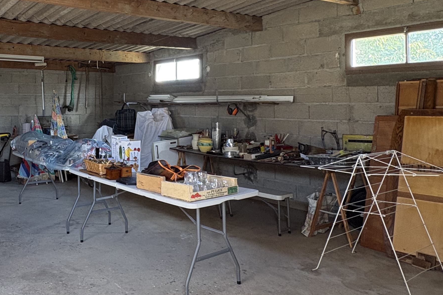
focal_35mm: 33
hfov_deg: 54.1
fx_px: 406
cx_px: 102
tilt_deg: +2.6
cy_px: 88
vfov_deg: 39.3
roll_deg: +1.4
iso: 250
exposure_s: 1/64
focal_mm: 2.22
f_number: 2.2
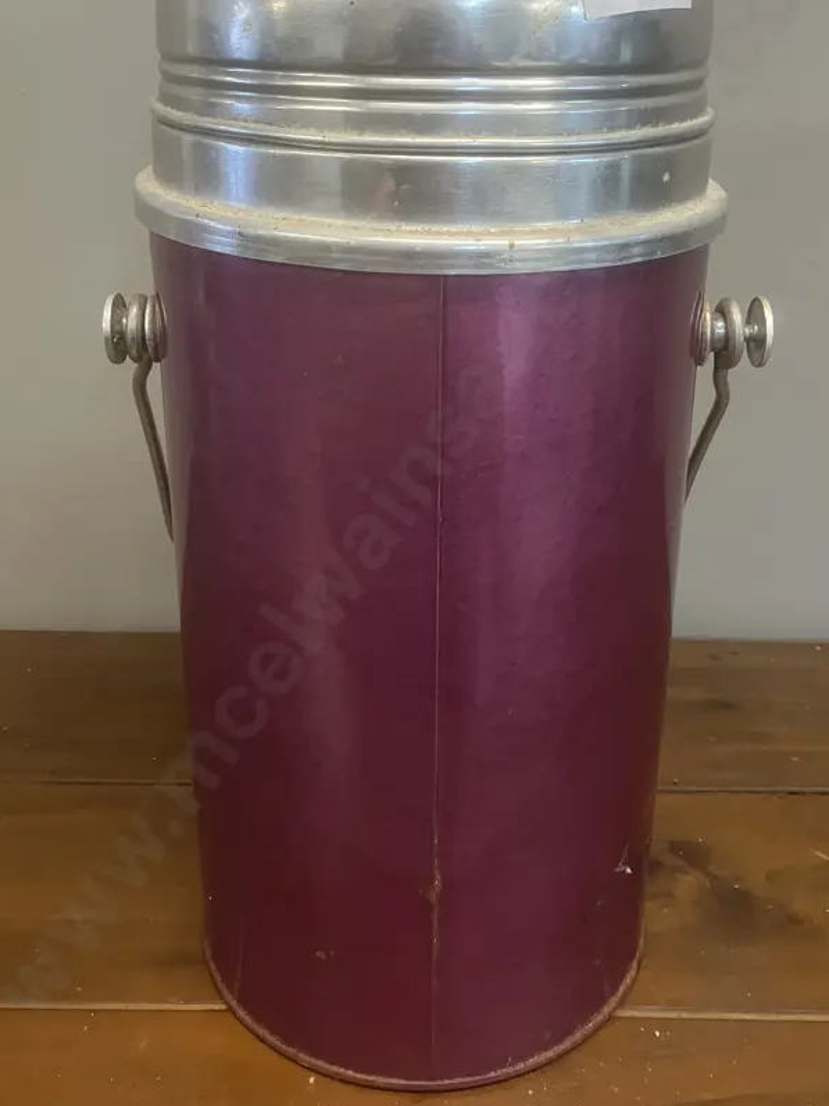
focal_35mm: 36
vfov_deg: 51.0
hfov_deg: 39.6
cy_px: 445
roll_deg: -0.7
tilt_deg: -20.6
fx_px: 1150
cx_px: 440
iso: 200
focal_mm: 3.99
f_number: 1.8
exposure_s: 1/50
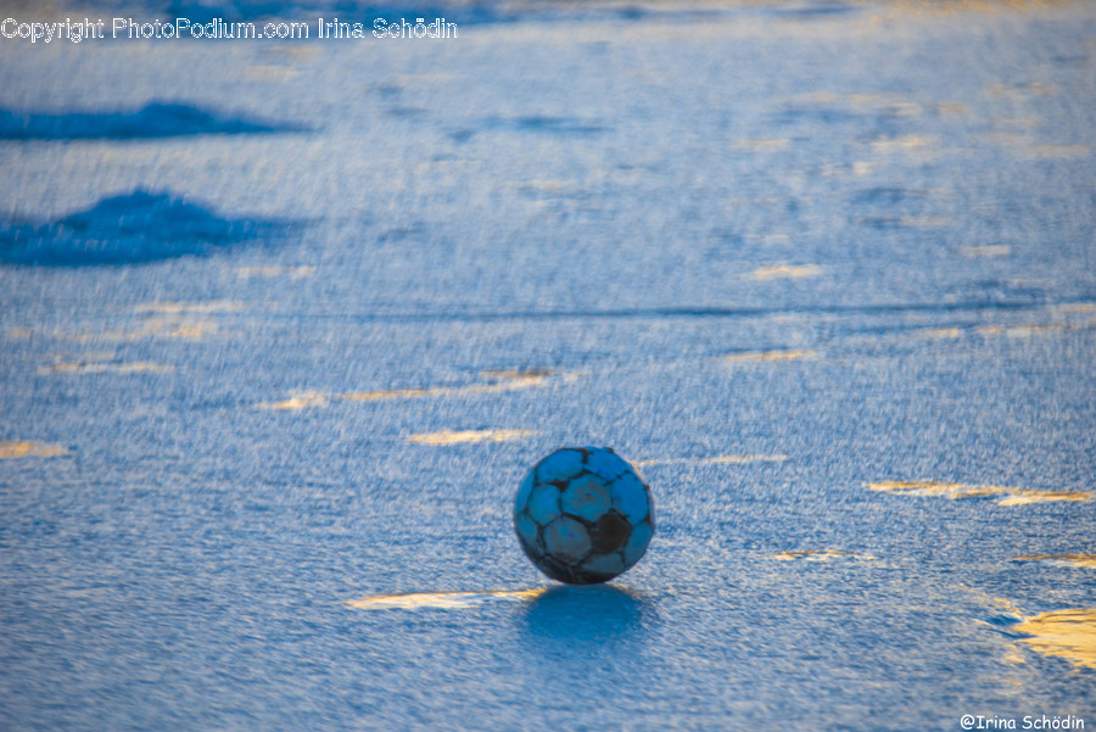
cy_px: 366
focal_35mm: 400
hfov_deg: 5.2
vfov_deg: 3.4
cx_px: 548
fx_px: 12183
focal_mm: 400
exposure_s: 1/80
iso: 100
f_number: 6
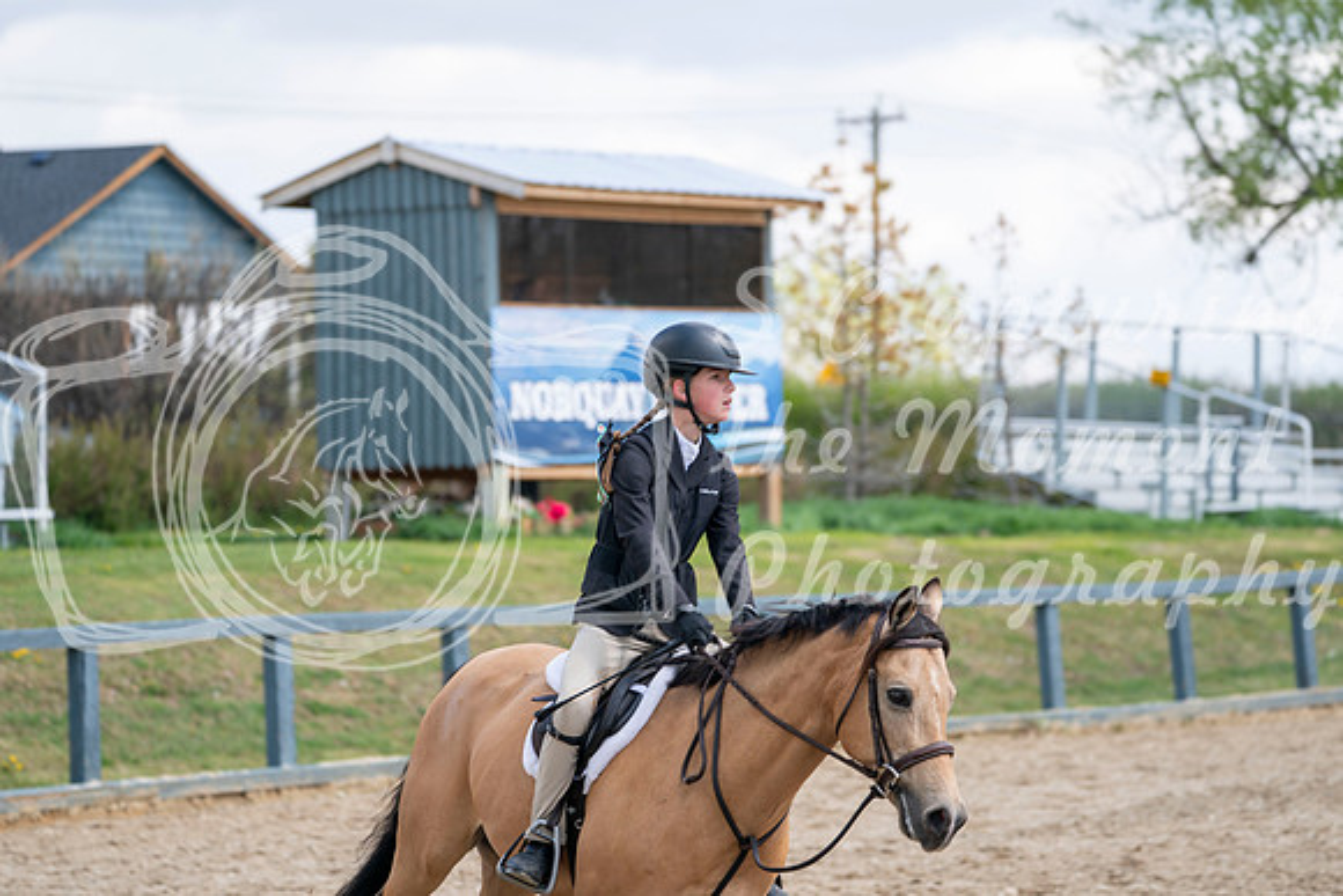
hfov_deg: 11.0
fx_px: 6977
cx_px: 672
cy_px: 448
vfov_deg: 7.3
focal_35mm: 187
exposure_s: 1/200
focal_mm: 187
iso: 100
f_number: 5.6
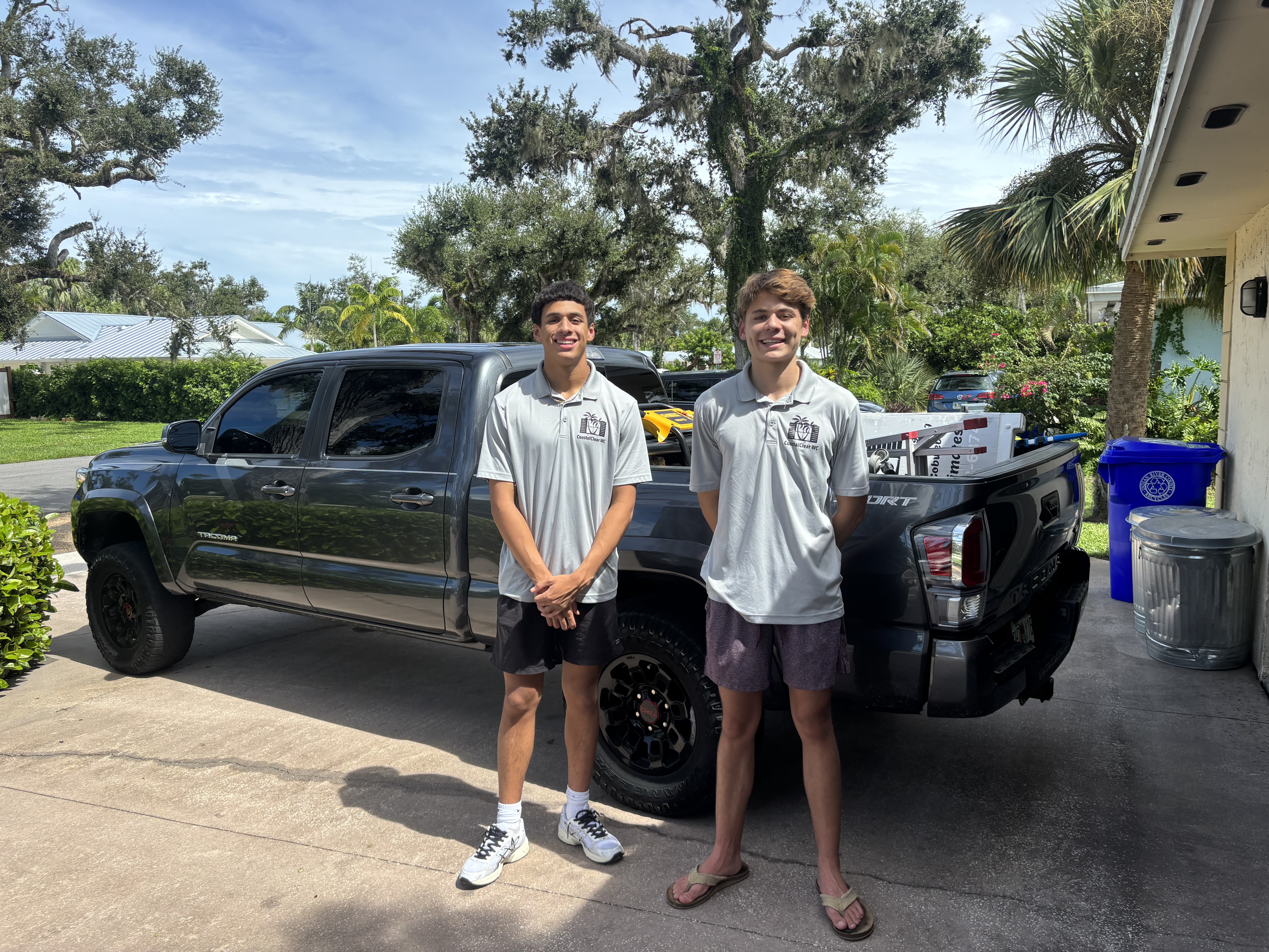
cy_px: 476
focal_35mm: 26
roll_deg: +0.5
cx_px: 634
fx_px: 953
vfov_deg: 53.1
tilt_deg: -6.8
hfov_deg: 67.3
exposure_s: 1/1812
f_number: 1.6
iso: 50
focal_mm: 5.96
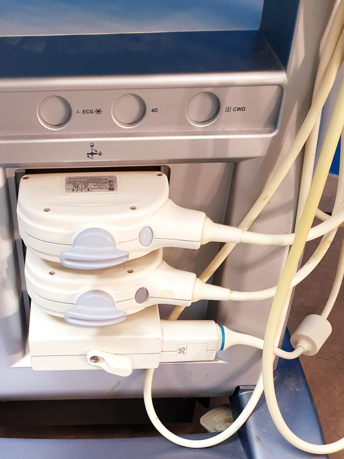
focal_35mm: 42
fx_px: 556
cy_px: 364
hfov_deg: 33.5
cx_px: 76
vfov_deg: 42.9
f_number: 2.4
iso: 320
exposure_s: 1/50
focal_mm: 4.3
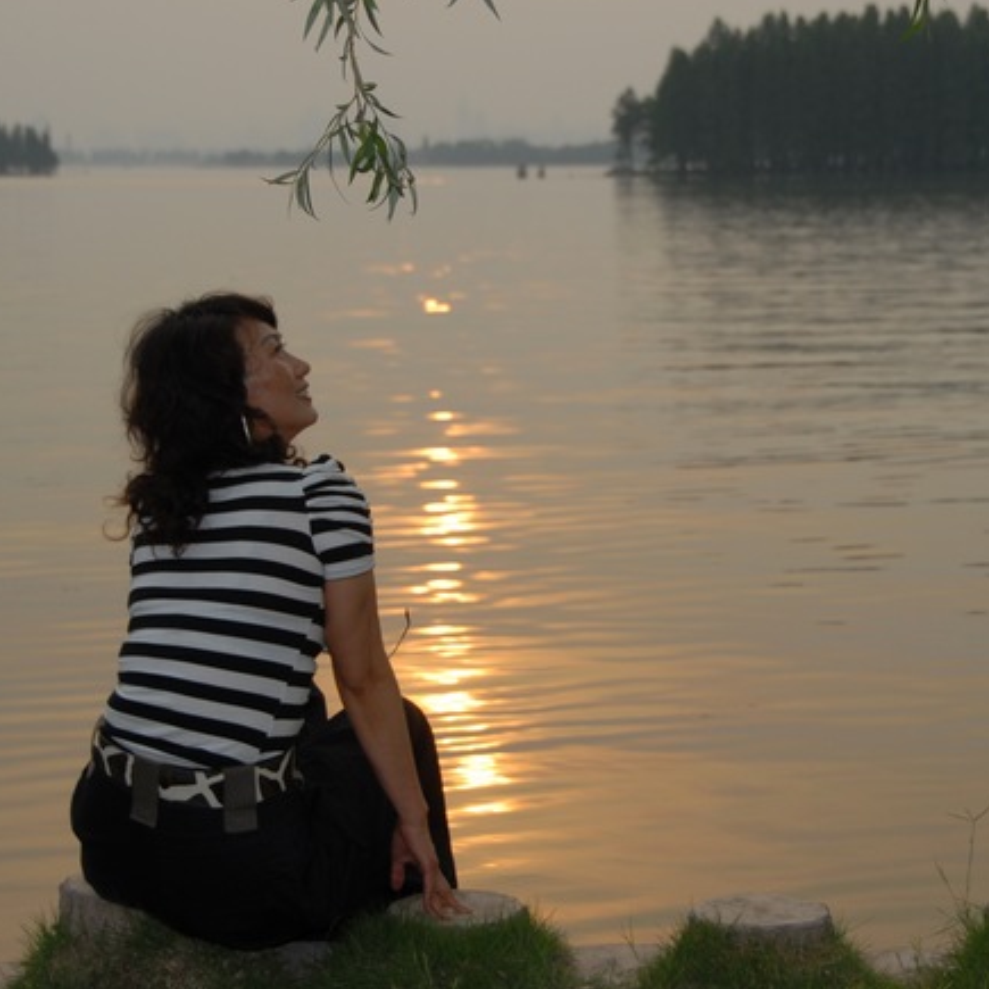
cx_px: 566
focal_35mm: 94
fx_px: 3038
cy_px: 452
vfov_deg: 18.5
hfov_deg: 18.5
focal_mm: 40
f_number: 4.5
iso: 100
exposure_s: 1/200
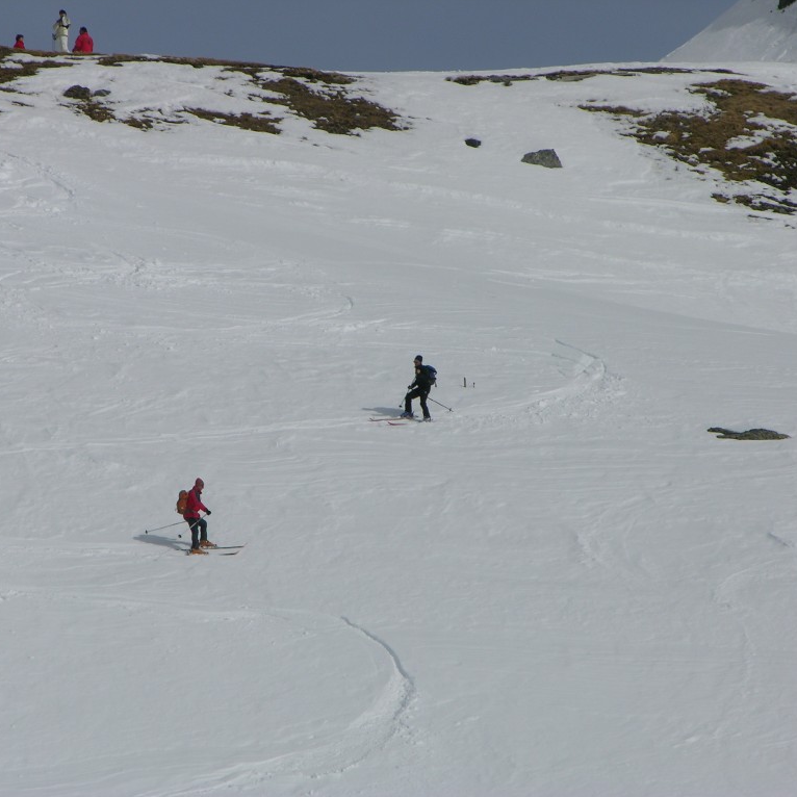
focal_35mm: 331
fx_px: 8622
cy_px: 398
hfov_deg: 5.3
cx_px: 326
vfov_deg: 5.3
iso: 50
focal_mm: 71.2
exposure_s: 1/575
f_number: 7.4
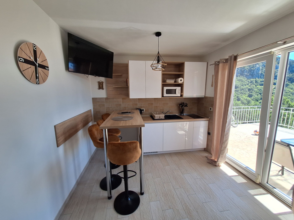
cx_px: 147
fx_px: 110
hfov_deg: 106.2
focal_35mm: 13
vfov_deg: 89.9
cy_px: 110
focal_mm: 1.74
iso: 40
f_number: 2.2
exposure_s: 1/322
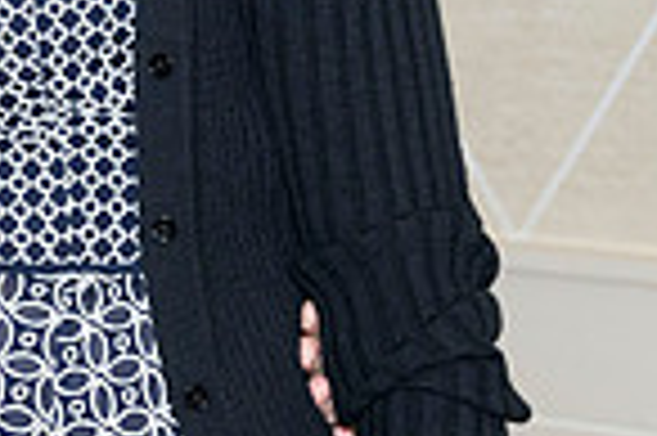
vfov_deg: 3.9
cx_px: -202
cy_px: -325
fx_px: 6362
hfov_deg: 5.9
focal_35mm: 349
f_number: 5.6
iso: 800
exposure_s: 1/160
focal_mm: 75
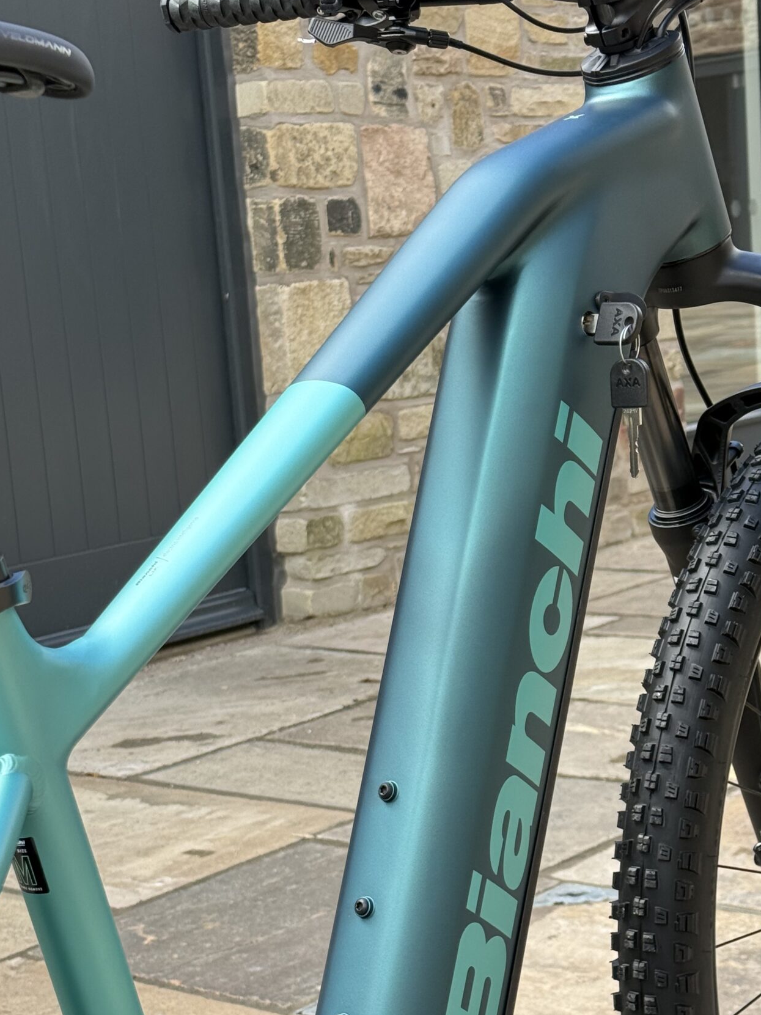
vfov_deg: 26.3
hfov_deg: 19.9
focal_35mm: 74
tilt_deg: -9.4
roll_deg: +4.8
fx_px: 2170
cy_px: 617
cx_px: 397
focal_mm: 6.76
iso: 80
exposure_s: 1/1149
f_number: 1.78
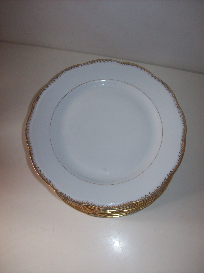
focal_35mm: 36
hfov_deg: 39.6
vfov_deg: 51.4
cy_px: 136
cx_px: 102
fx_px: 283
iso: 80
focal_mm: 6
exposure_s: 1/64
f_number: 2.7
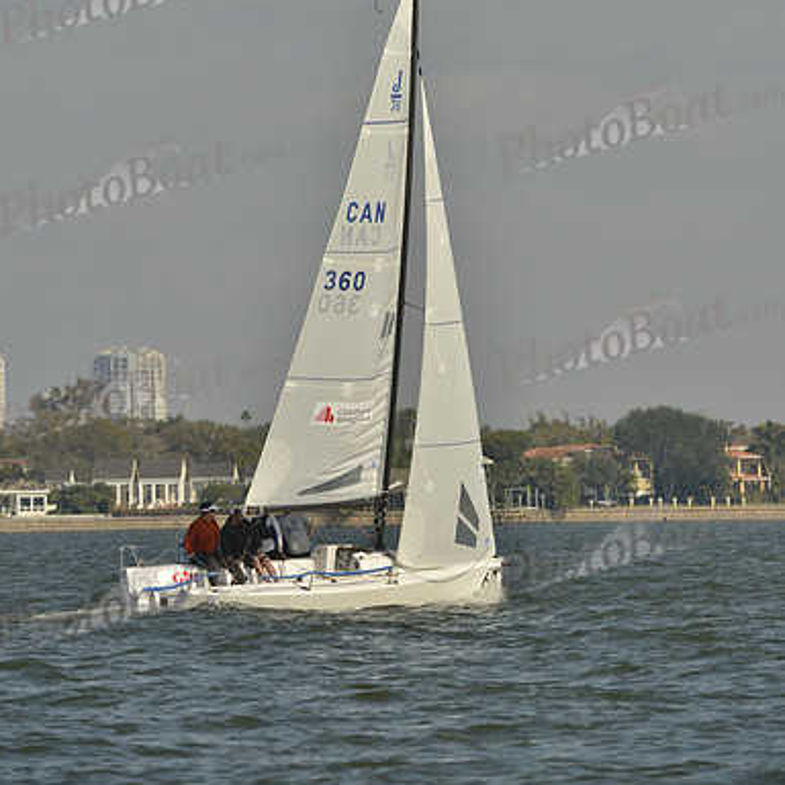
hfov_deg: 4.7
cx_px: 391
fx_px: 9544
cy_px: 260
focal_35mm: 372
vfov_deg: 4.7
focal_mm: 290
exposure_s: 1/1600
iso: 280
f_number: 8
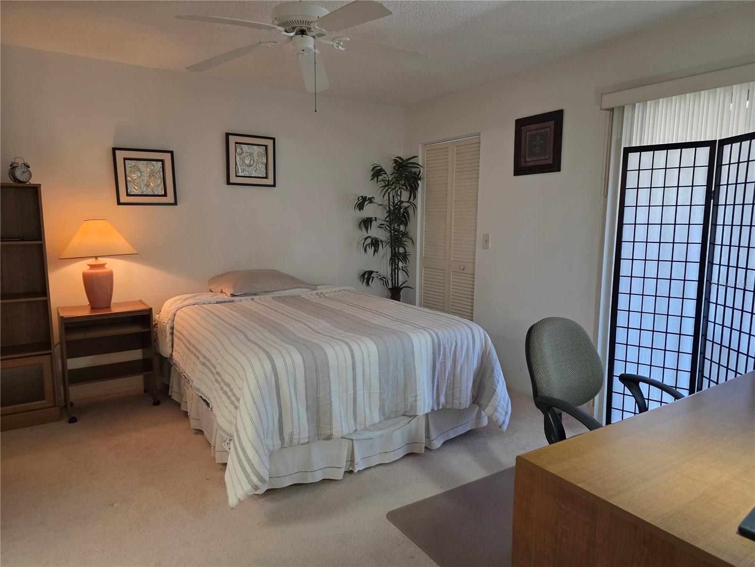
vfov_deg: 58.9
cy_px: 284
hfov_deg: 73.9
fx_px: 502
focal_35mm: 23
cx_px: 378
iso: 320
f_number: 1.7
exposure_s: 1/120
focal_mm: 6.3
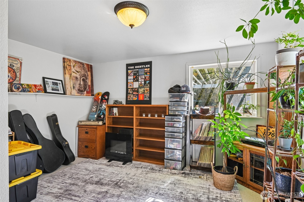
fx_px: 160
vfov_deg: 64.5
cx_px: 152
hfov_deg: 86.9
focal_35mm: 19
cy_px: 101
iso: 400
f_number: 8
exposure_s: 1/30
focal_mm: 19
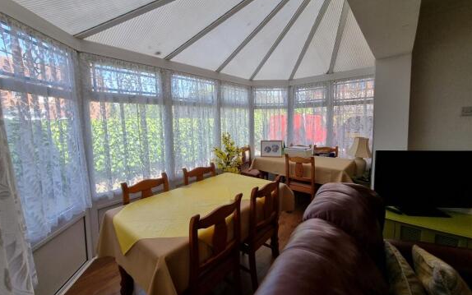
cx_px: 234
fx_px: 180
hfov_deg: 105.3
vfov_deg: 78.6
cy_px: 140
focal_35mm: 14
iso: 50
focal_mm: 2.2
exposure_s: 1/143
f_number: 2.2
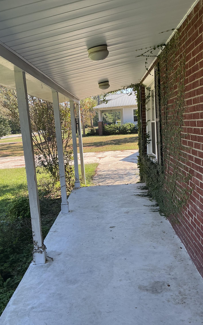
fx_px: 265
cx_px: 97
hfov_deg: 41.8
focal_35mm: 30
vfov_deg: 62.9
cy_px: 164
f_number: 1.8
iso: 25
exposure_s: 1/268
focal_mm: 3
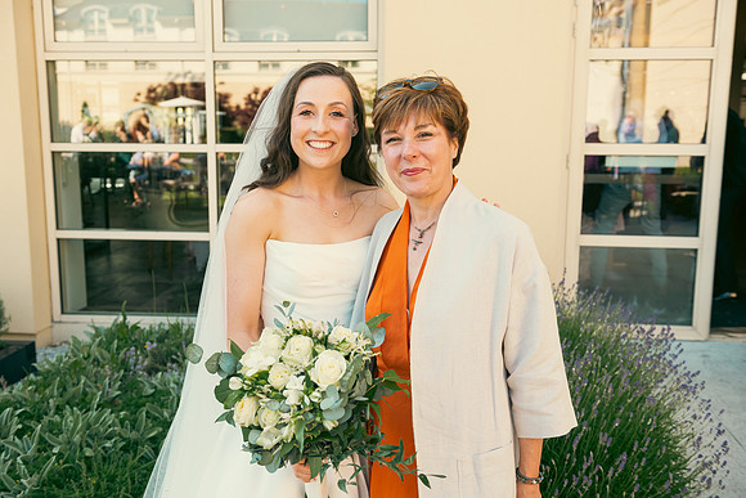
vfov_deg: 36.9
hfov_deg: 53.1
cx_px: 373
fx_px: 746
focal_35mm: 36
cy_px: 249
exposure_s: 1/200
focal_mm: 36
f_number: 5
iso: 200
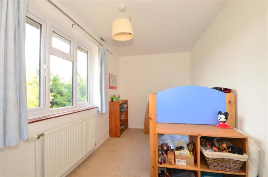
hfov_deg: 100.5
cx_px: 134
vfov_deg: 77.0
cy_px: 88
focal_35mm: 15
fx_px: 111
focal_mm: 10
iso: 250
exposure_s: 1/8
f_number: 13
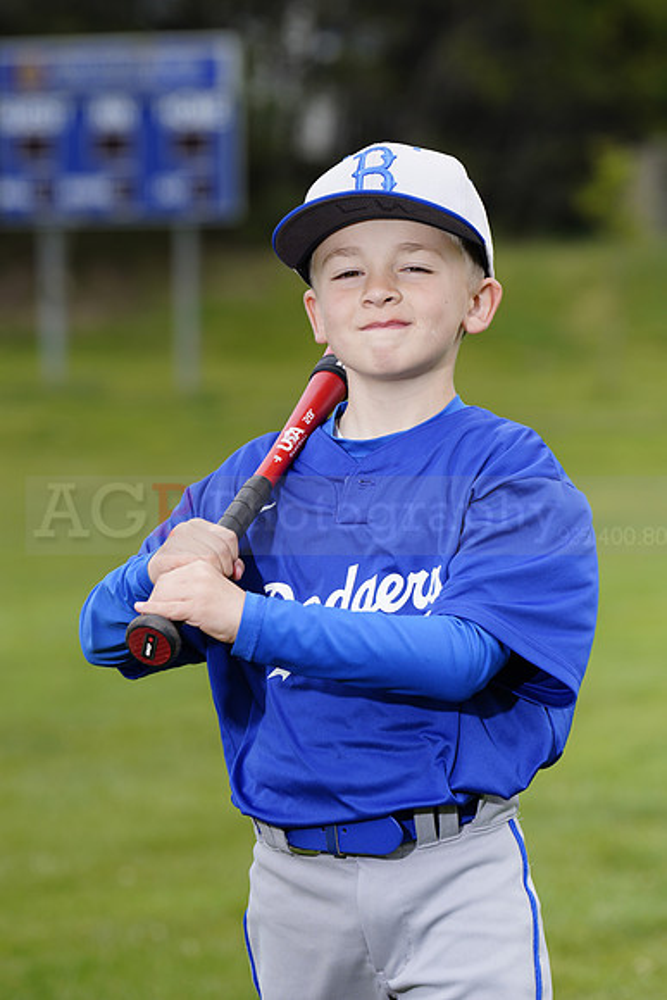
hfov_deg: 7.7
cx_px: 334
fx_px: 4944
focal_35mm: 178
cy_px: 500
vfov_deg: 11.5
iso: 100
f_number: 6.3
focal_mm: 178
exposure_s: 1/250
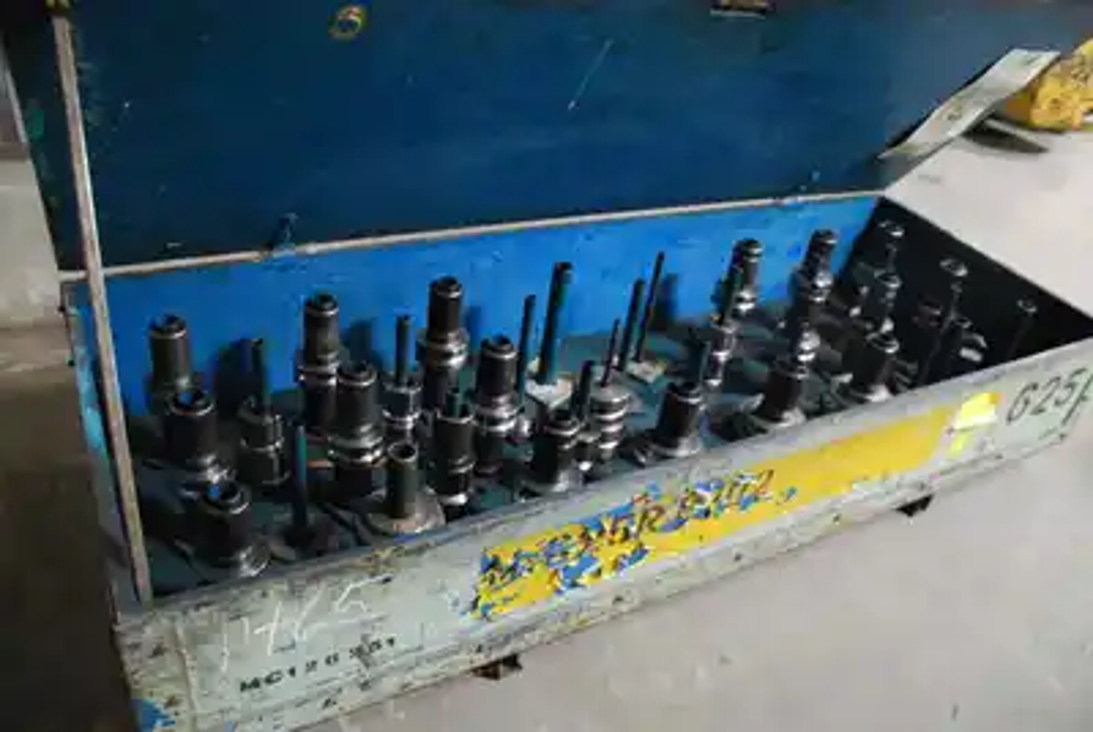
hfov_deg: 67.3
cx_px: 546
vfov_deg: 48.1
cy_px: 366
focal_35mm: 27
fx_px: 821
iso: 1600
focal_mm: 18
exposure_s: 1/6
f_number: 3.5
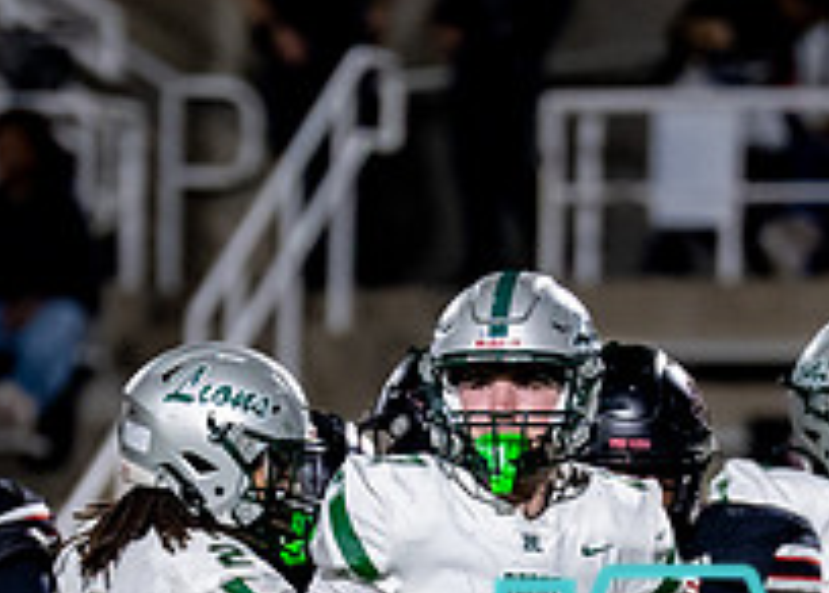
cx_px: 414
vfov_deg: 1.6
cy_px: 809
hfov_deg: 2.2
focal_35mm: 915
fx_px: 21557
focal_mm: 200
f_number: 2.8
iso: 3200
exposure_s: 1/1250
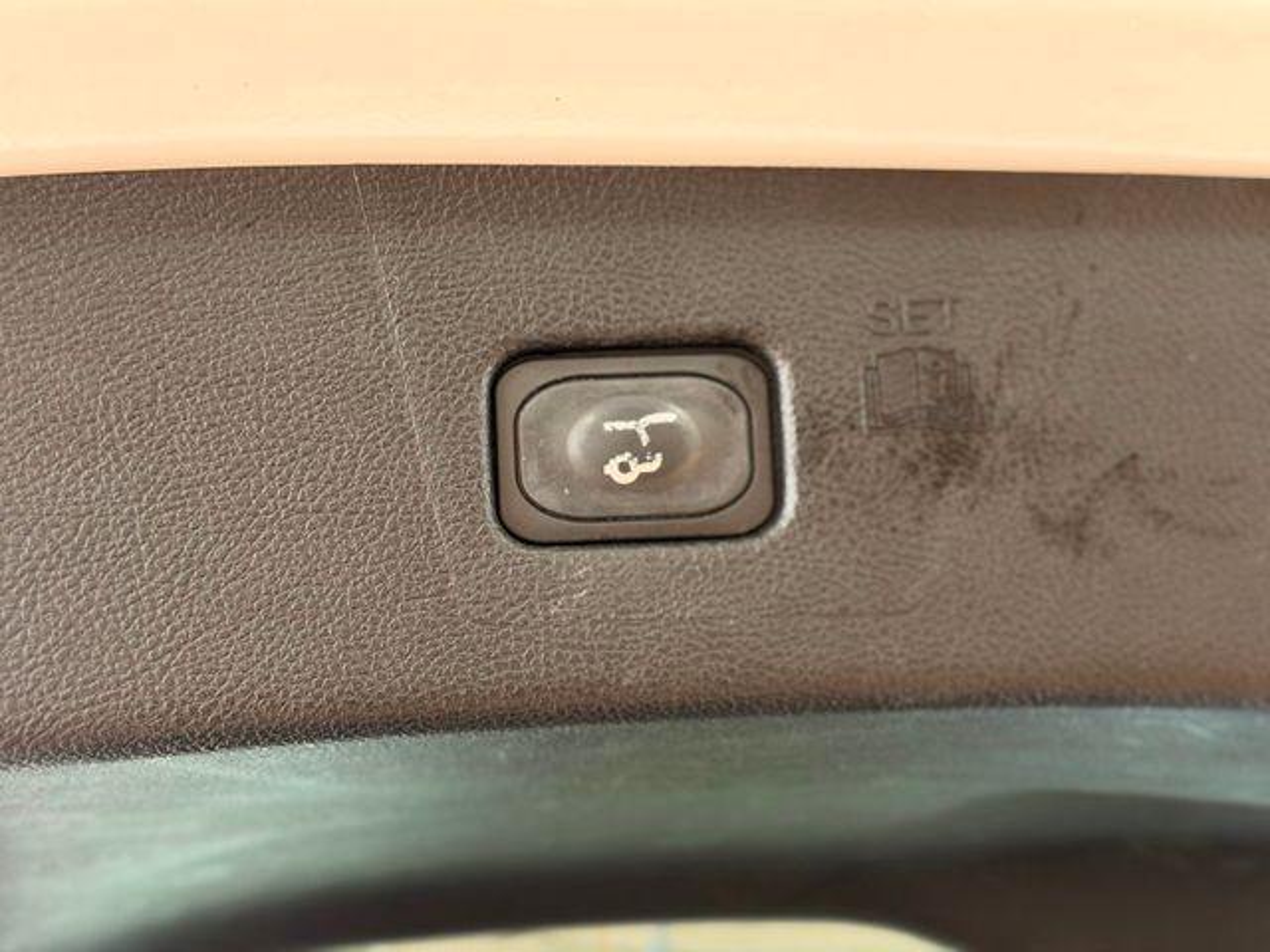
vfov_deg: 30.3
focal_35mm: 48
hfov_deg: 39.7
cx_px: 635
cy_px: 476
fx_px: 1761
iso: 250
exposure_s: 1/40
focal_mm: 6.76
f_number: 1.78
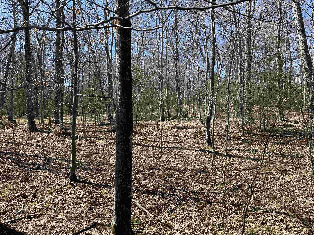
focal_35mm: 24
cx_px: 157
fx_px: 218
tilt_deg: -1.7
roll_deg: +0.3
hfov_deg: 71.6
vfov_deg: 56.8
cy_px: 118
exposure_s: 1/1664
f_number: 1.78
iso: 80
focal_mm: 6.86
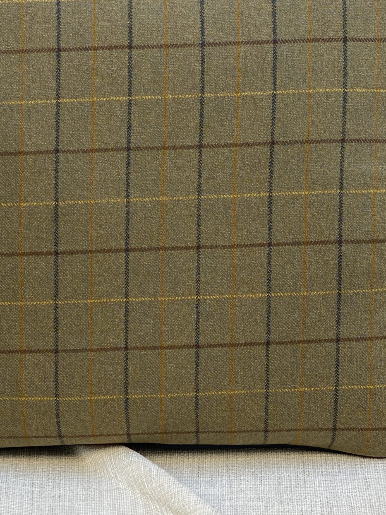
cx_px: 137
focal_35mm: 107
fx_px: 1591
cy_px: 223
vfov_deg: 18.4
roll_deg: +2.8
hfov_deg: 13.8
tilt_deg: -23.2
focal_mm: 6
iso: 20
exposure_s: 1/147
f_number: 2
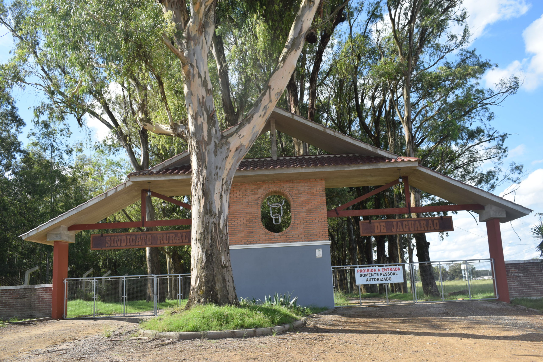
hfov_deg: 55.1
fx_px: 520
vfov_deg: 38.4
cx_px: 272
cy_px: 181
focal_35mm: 34
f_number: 7.1
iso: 100
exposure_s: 1/200
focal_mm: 23
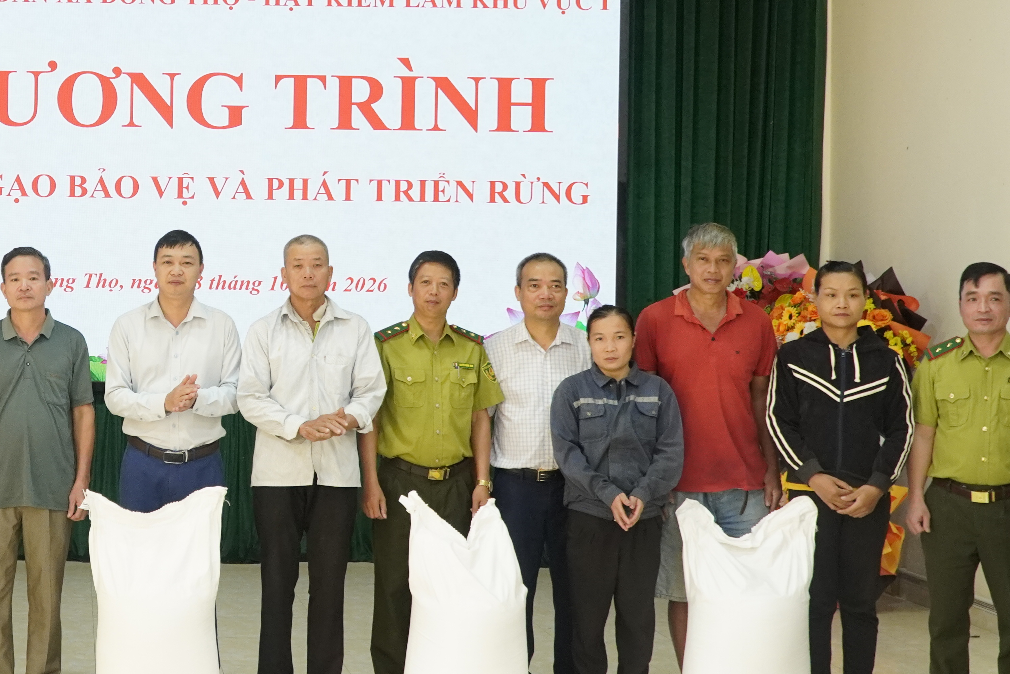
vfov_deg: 21.5
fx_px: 1767
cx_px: 99
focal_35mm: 63
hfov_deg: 30.5
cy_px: 280
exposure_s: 1/60
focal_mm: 21
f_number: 5
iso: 1600
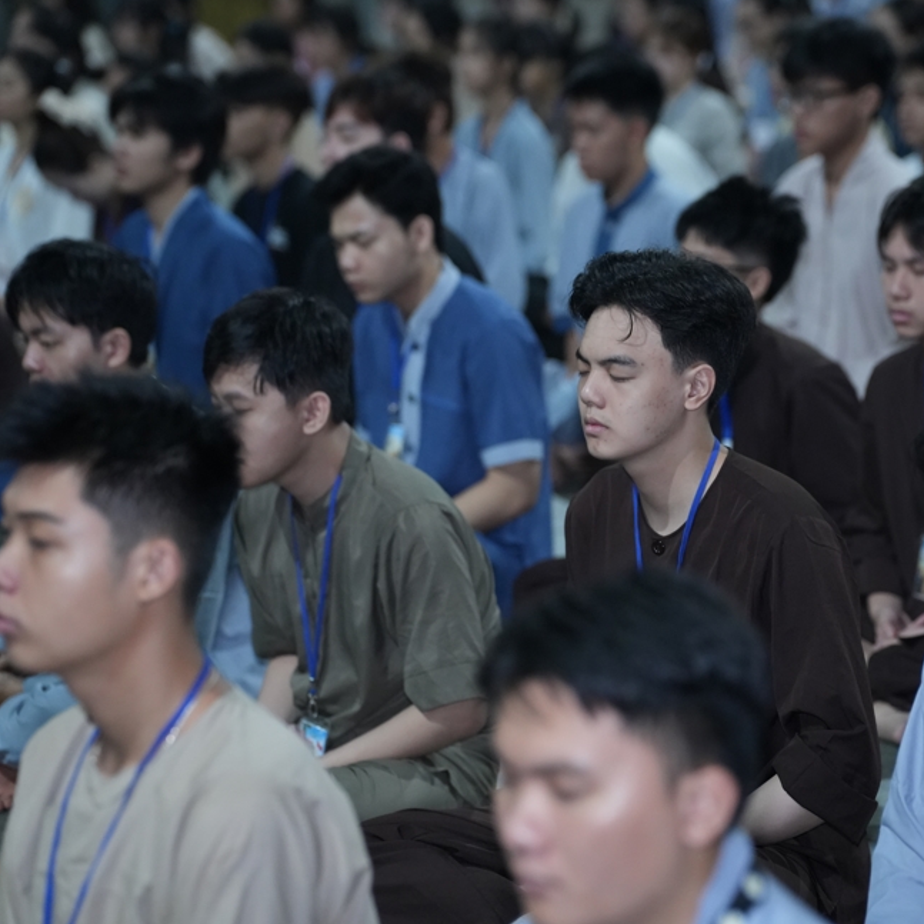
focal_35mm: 132
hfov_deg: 13.2
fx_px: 3986
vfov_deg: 13.2
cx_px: 551
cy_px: 463
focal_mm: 103
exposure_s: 1/125
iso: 4000
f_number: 2.8
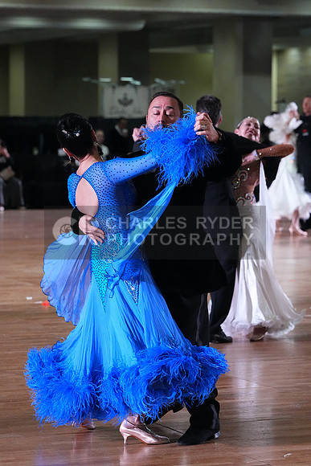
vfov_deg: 13.8
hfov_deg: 9.2
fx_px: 1929
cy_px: 233
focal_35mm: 149
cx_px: 156
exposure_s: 1/400
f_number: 6.3
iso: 10000
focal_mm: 149
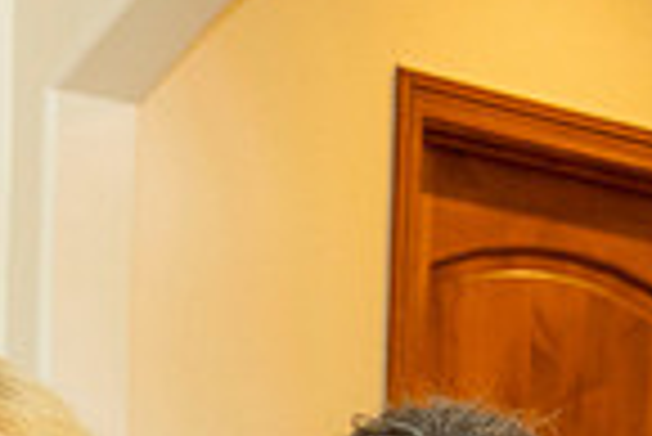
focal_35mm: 193
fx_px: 3499
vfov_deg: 6.8
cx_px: 133
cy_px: 1038
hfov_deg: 10.6
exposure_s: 1/80
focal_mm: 38
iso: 800
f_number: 5.6
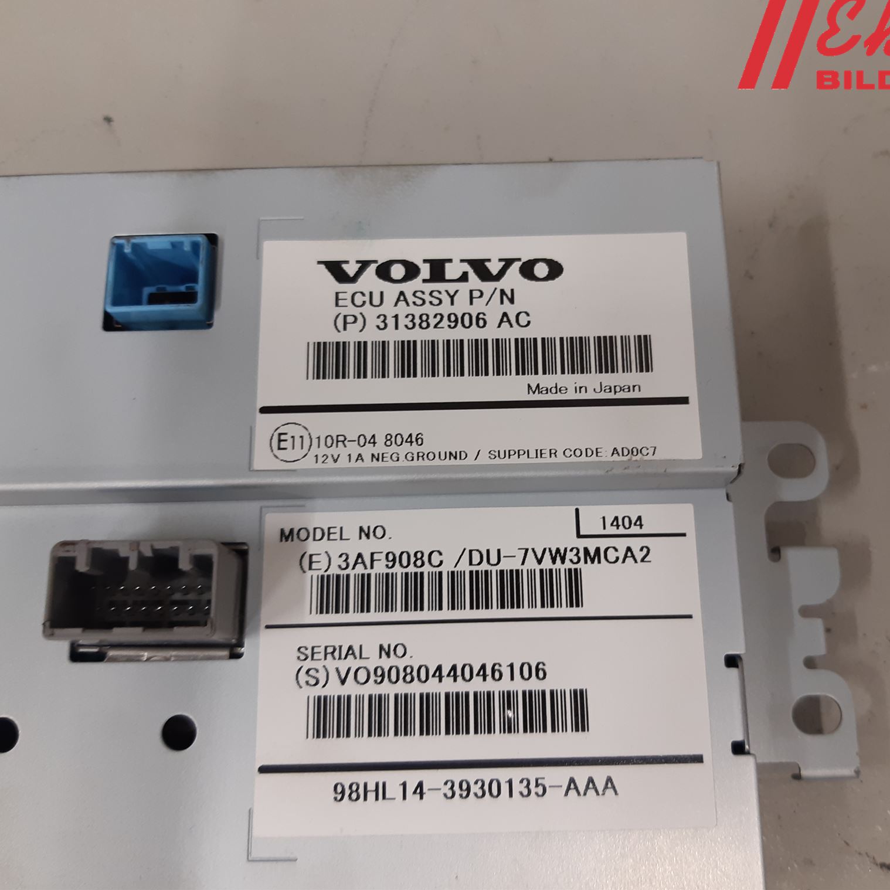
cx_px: 497
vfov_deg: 52.5
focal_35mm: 31
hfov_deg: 52.4
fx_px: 902
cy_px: 440
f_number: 1.7
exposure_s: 1/50
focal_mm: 3.93
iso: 100
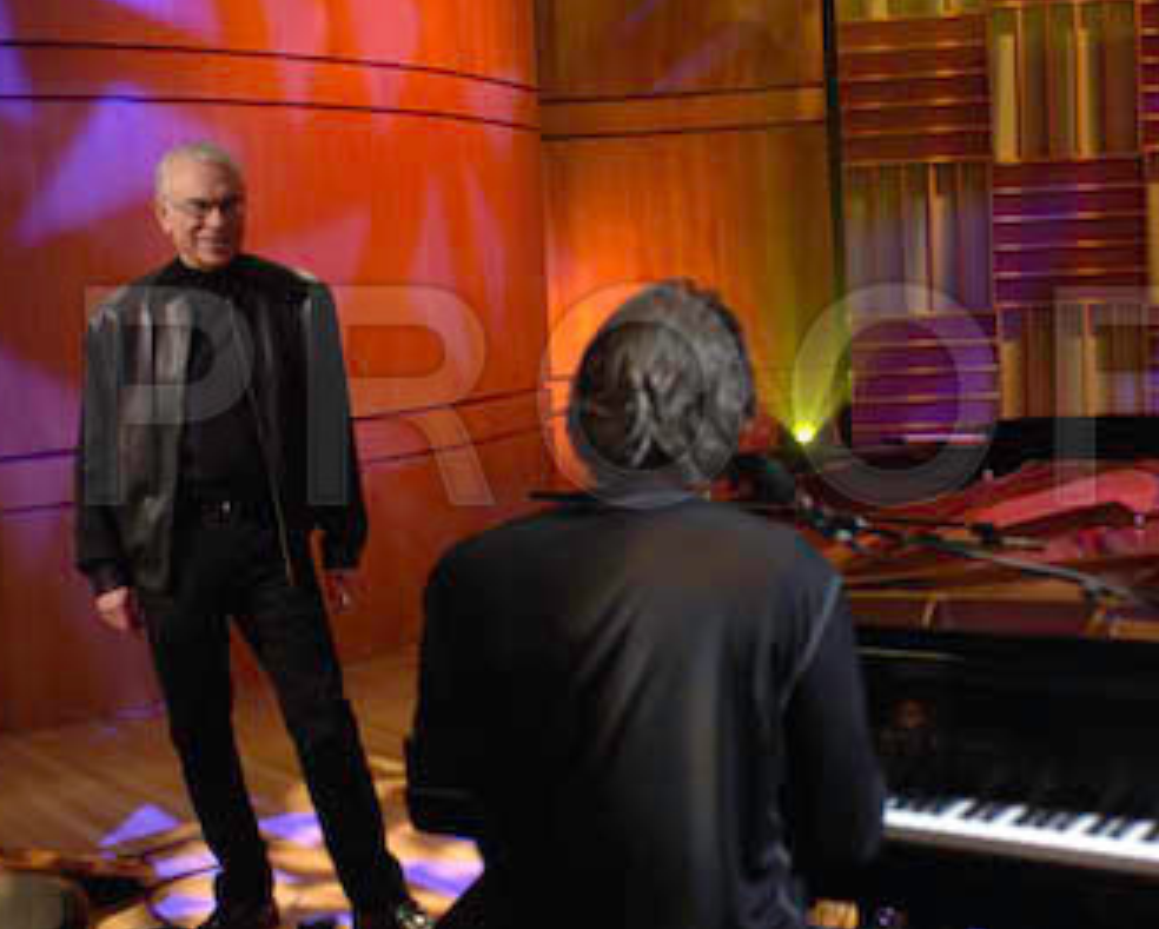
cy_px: 463
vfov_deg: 31.5
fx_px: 1648
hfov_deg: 38.7
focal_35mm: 48
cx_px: 625
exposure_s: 1/60
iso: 800
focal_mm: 28
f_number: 2.8
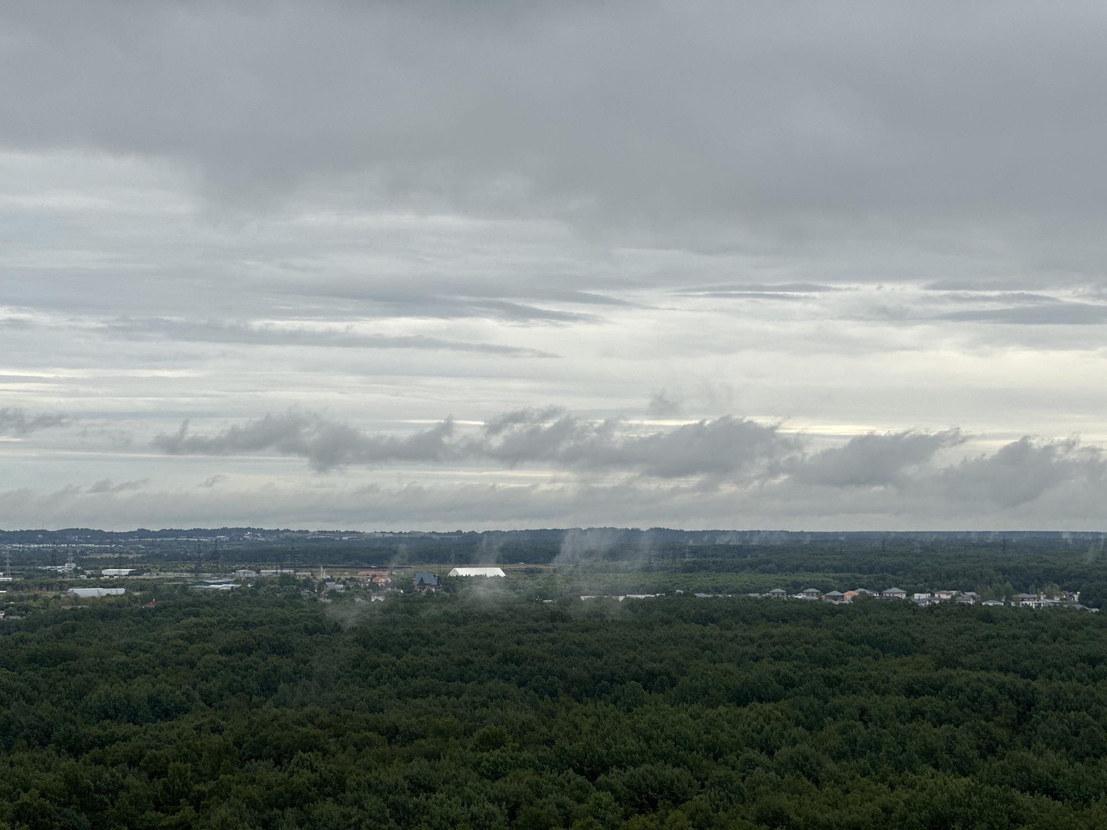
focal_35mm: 77
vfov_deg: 19.1
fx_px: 2462
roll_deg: +0.1
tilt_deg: +3.0
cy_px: 415
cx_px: 554
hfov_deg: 25.3
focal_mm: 9
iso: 32
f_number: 2.8
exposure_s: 1/758
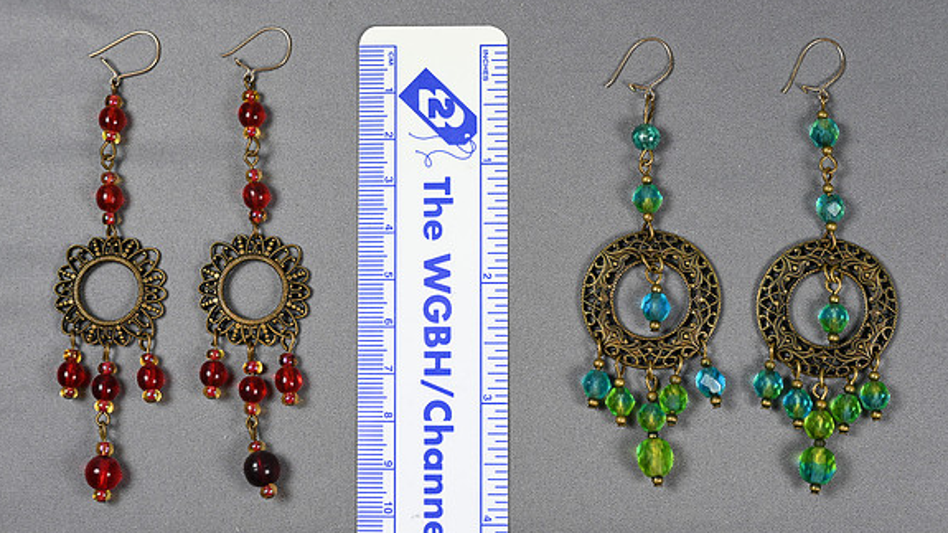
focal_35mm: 74
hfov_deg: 28.6
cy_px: 296
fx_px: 1860
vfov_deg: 16.3
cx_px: 473
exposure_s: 1/80
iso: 900
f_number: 9
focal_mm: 70
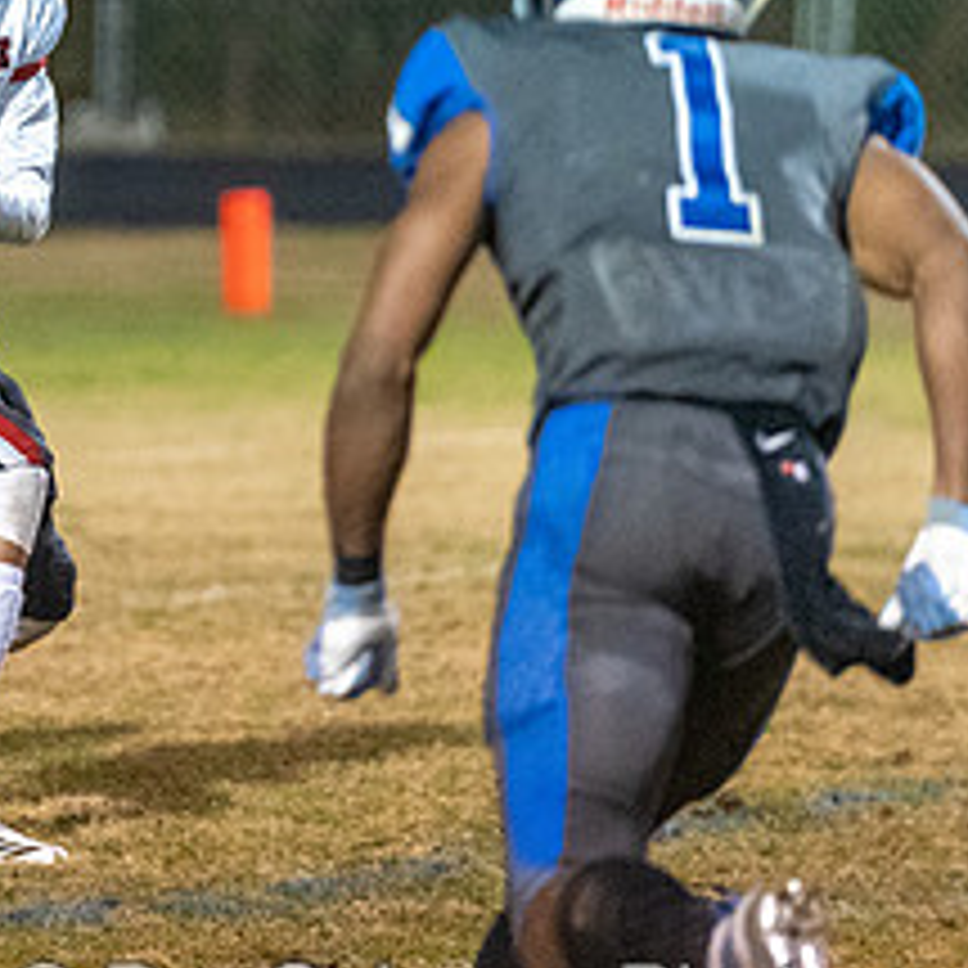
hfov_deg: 3.5
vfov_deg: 3.5
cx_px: -41
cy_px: 195
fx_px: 15914
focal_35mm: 503
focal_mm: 187
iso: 8000
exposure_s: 1/800
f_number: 2.8
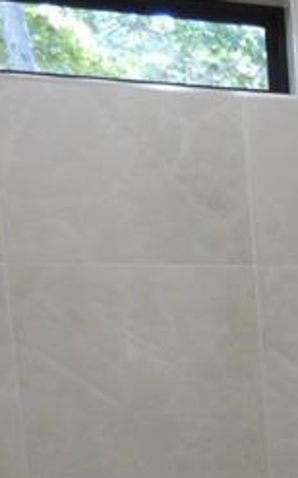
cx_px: 691
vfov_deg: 22.2
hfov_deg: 12.2
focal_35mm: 88
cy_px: 532
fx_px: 1146
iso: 250
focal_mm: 3.58
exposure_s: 1/60
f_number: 2.8
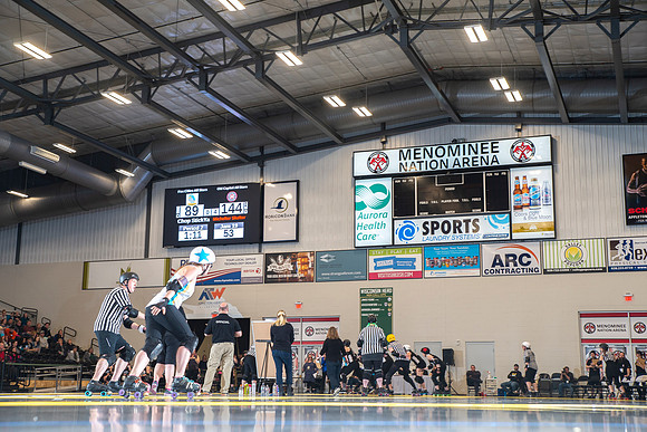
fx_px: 863
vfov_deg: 28.1
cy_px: 216
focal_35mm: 48
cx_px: 324
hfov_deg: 41.1
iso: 500
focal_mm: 48
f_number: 5.6
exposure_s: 1/160
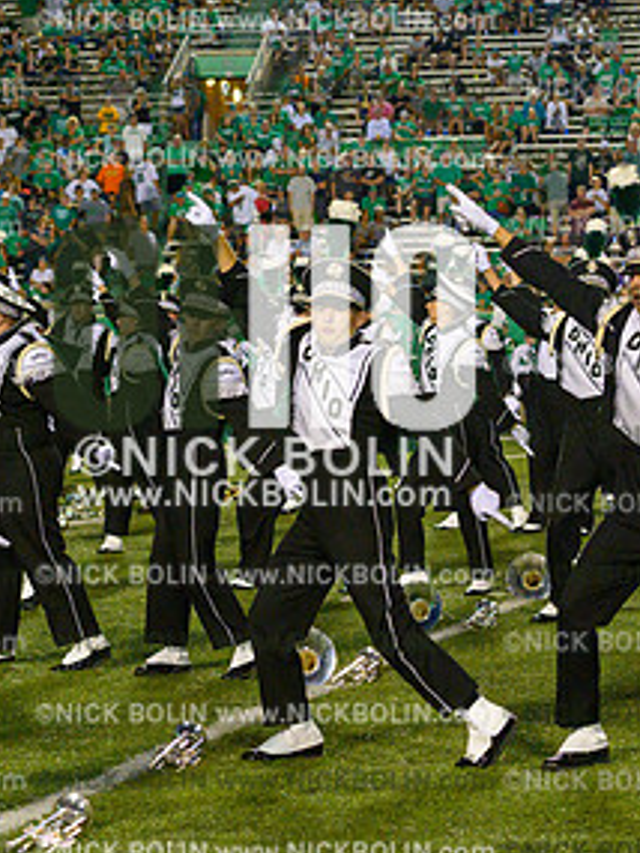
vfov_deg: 14.4
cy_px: 367
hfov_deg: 10.8
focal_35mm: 137
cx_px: 263
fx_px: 3375
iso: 10000
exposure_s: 1/1600
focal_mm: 70
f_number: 4
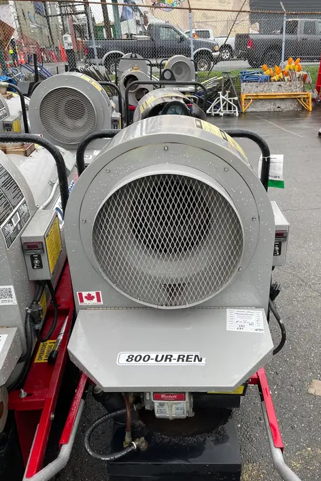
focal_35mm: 28
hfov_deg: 46.4
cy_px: 240
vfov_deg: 65.5
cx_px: 170
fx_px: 374
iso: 50
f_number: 1.6
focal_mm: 4.2
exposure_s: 1/121
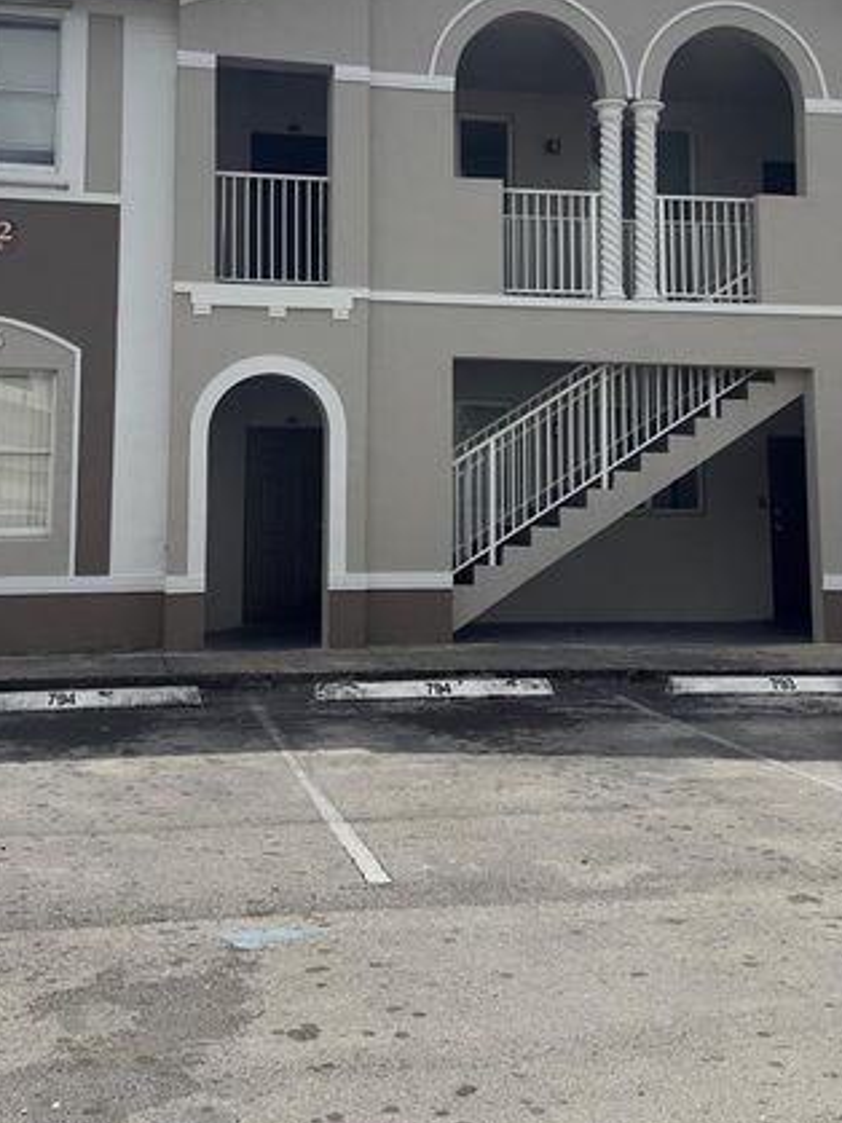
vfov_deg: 43.0
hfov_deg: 33.6
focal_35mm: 43
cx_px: 397
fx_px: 1395
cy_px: 342
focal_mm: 6.86
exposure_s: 1/15385
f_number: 1.78
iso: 100
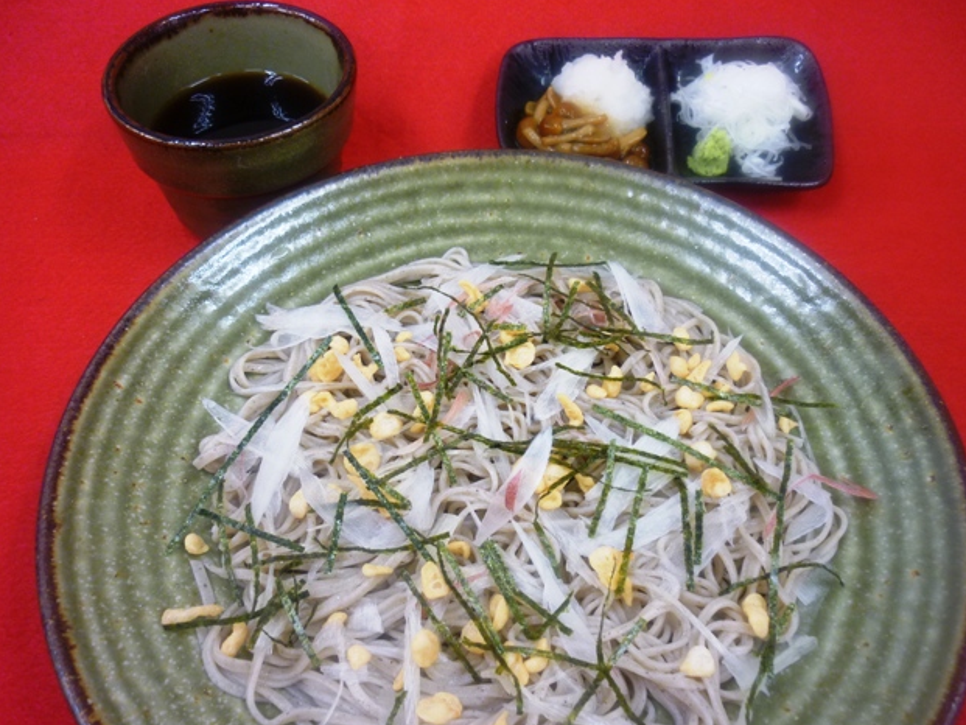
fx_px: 949
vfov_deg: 41.8
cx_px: 478
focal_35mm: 34
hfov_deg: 53.9
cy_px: 370
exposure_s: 1/30
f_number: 2.8
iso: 125
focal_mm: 5.5
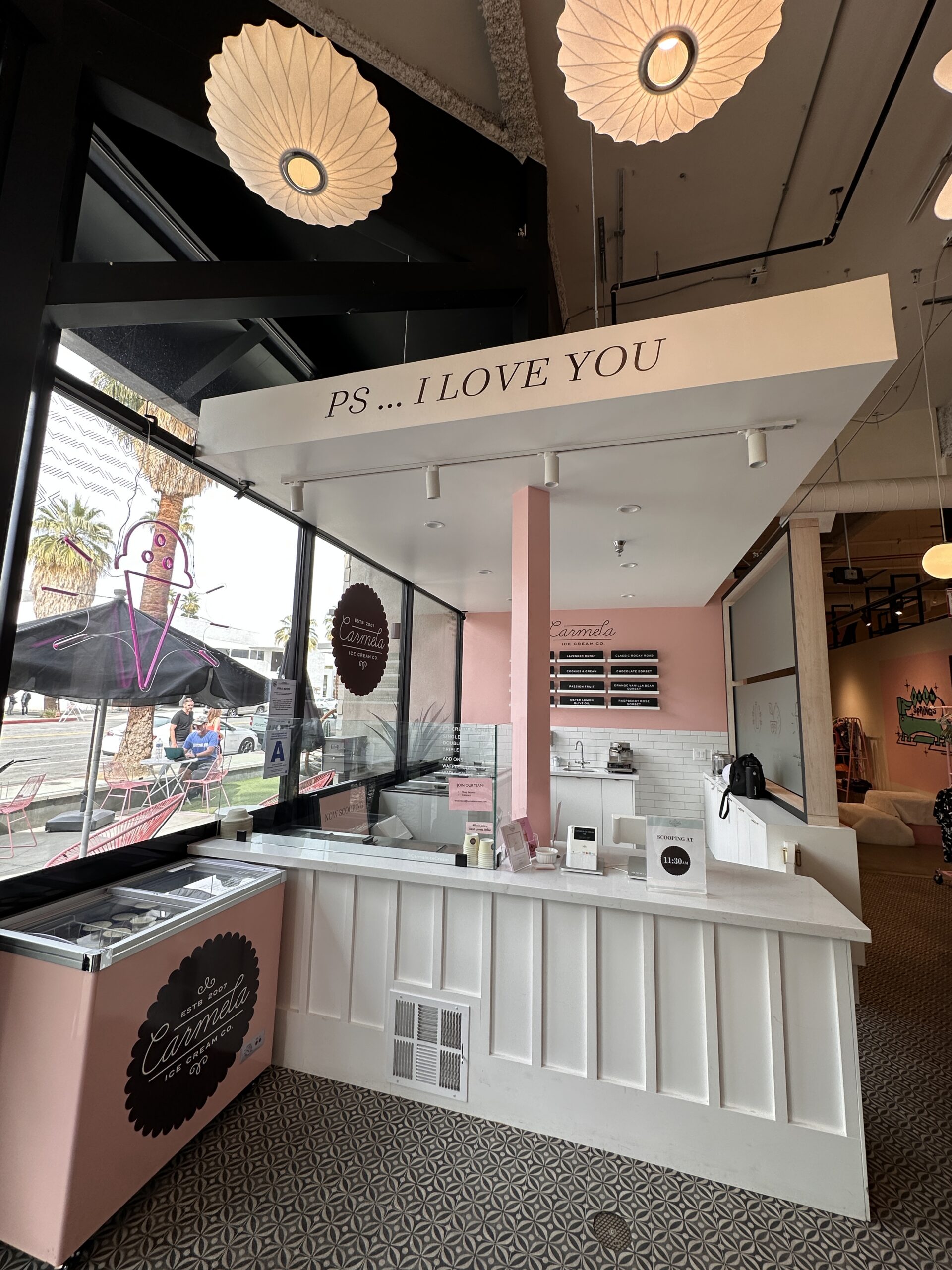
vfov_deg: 102.1
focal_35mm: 14
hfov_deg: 85.7
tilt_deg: +9.2
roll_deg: -1.8
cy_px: 635
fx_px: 513
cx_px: 476
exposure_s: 1/150
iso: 40
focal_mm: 2.22
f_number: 2.2
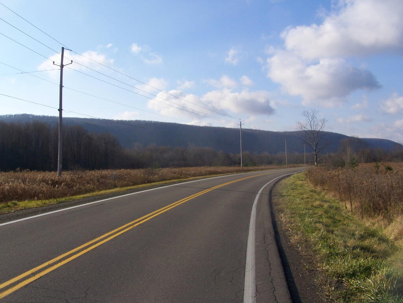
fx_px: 442
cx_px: 202
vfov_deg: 37.7
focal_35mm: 38
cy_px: 152
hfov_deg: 49.0
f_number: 5.6
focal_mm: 6.3
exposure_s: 1/640
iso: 100
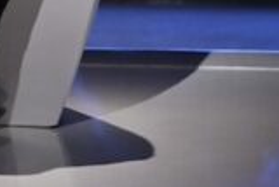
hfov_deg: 2.9
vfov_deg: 1.9
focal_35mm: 718
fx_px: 5569
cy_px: -240
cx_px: -150
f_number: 5.6
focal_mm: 150
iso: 3200
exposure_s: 1/250
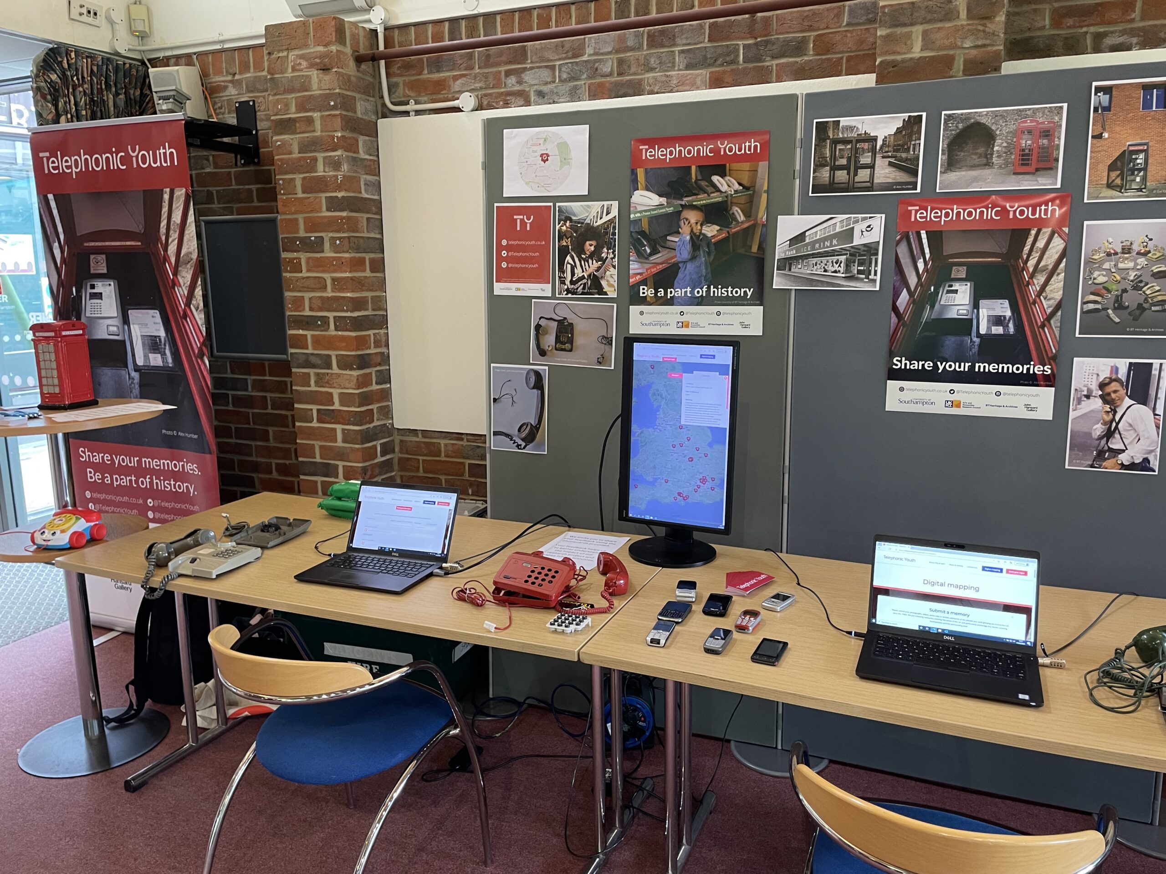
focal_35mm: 26
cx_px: 583
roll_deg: +1.6
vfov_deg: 53.1
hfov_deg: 67.3
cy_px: 437
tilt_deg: -11.9
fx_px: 876
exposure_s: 1/50
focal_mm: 4.2
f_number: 1.6
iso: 160
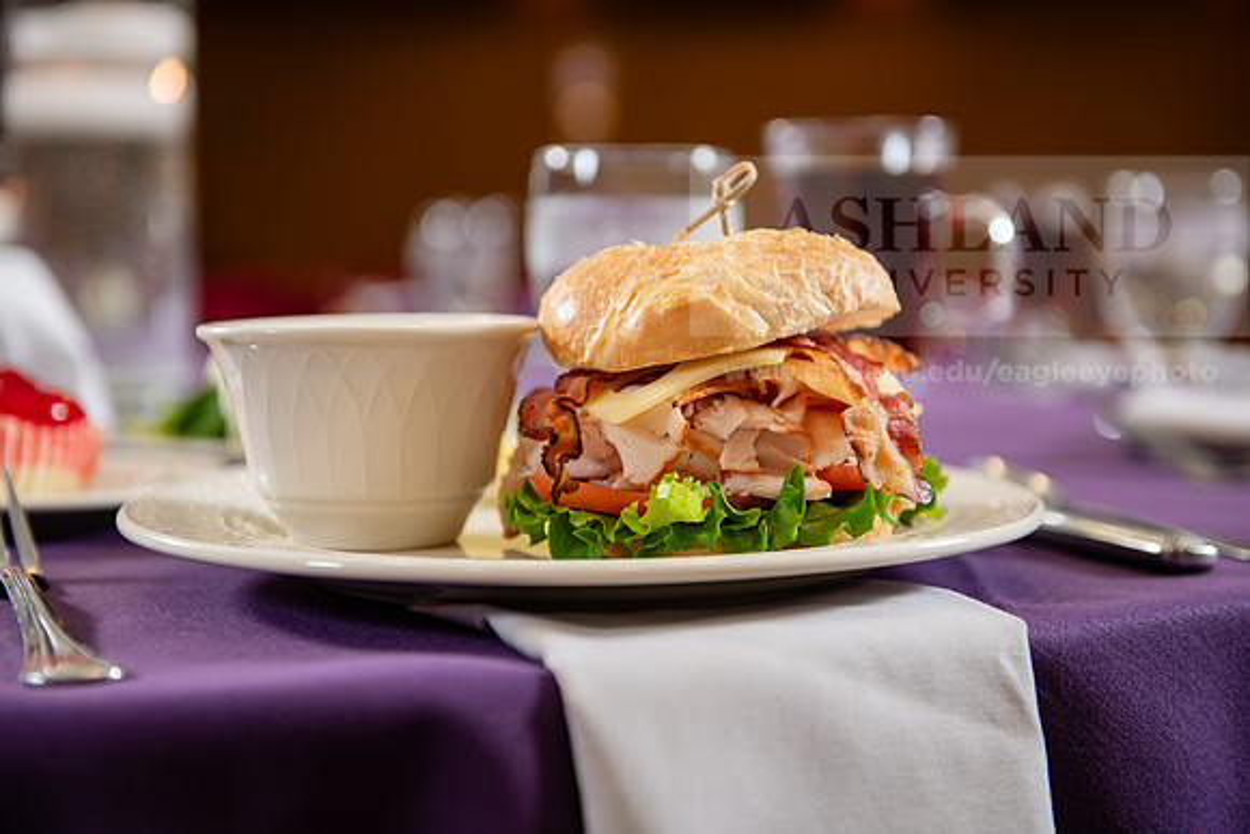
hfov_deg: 33.4
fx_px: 2084
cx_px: 625
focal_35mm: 60
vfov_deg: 22.6
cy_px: 417
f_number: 3.2
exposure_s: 1/125
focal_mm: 60
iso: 320
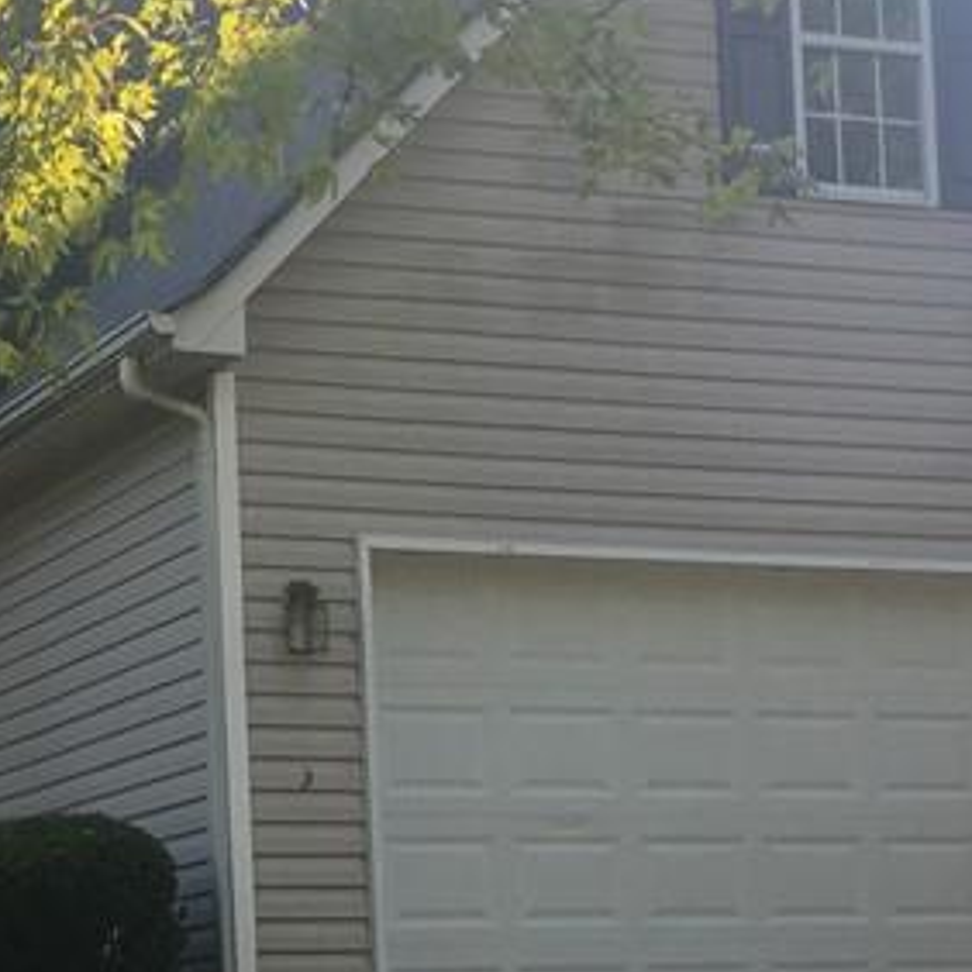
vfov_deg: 18.5
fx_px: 2954
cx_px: 41
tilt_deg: +6.7
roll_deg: +1.0
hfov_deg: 18.3
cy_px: 807
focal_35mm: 93
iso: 25
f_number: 2.2
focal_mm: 4.15
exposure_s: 1/353
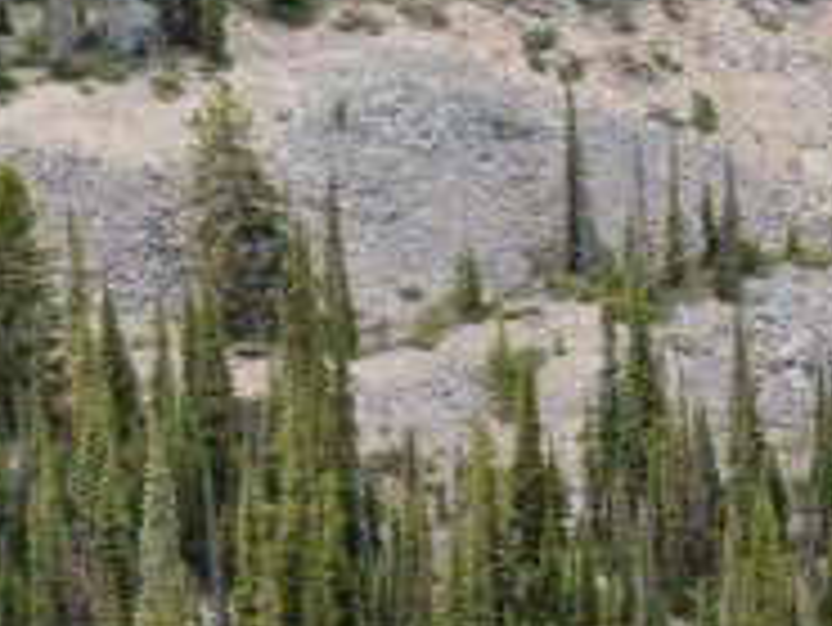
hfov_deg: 12.5
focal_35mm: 133
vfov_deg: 10.9
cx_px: 1799
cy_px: -216
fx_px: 3199
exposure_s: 1/2500
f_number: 1.8
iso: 210
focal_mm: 8.67
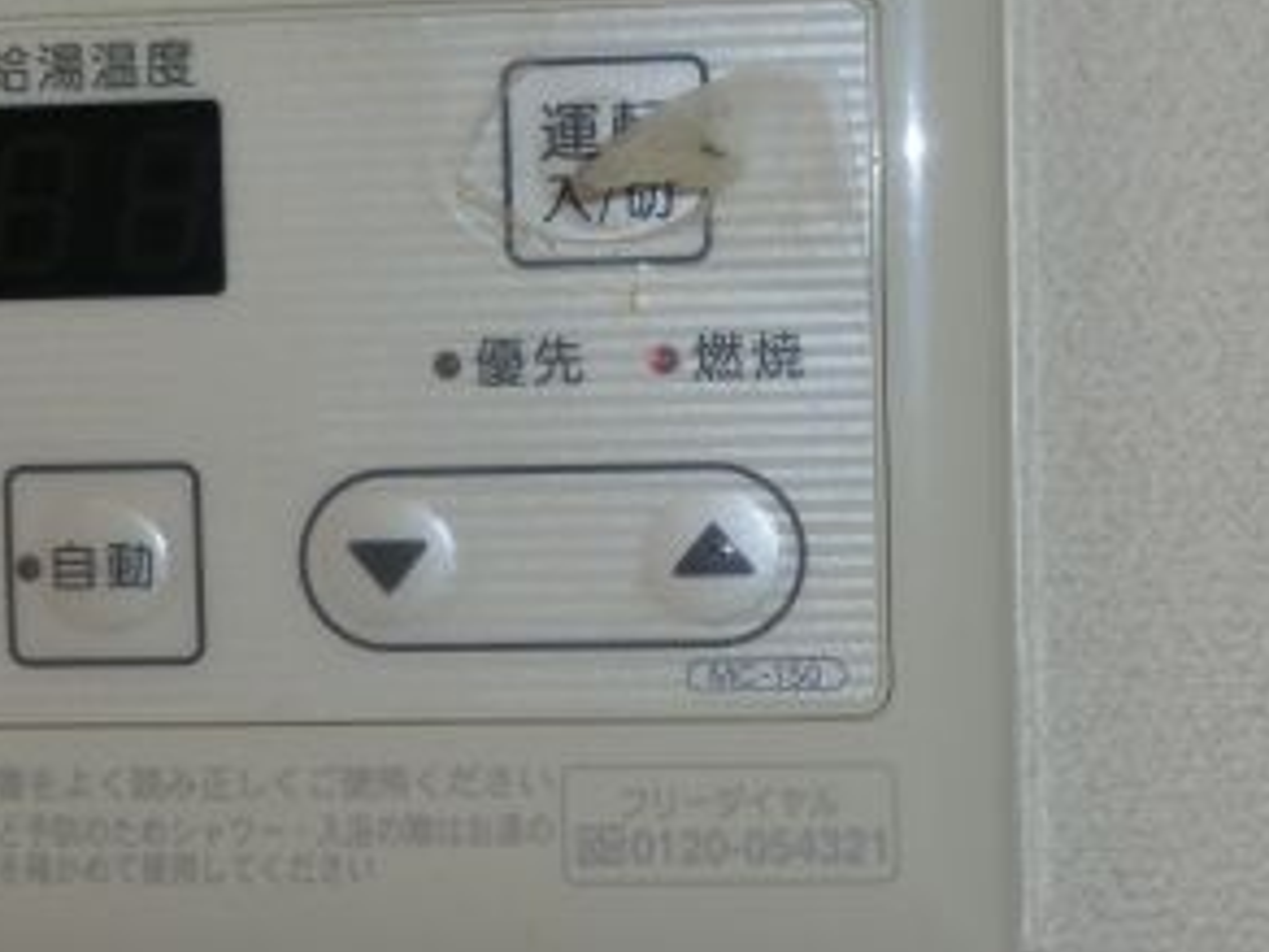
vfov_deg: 14.4
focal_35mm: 103
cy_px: 535
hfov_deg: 19.1
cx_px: 526
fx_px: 3776
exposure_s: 1/100
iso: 125
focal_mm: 8.29
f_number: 4.2
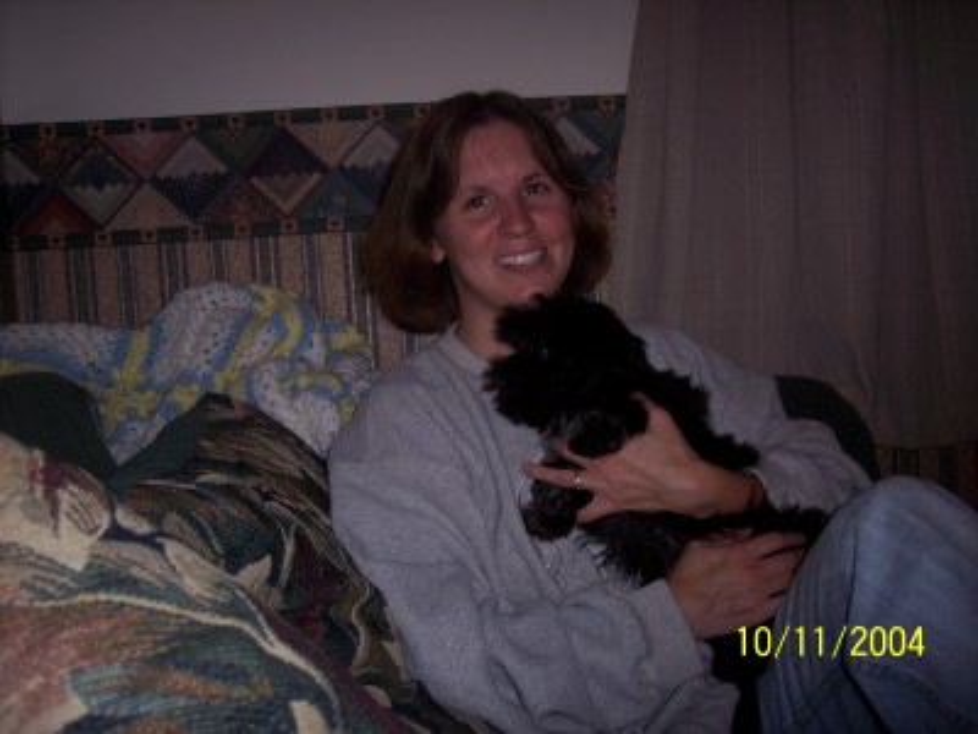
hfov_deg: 47.9
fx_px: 1102
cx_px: 489
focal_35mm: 39
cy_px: 367
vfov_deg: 36.8
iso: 100
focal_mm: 8
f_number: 2.8
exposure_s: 1/60
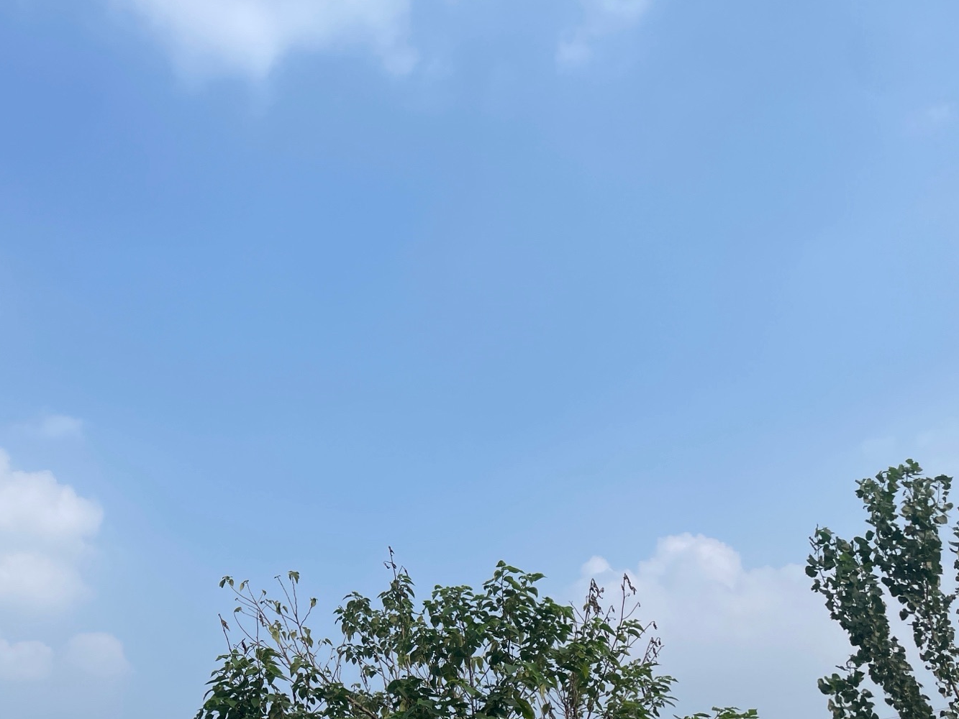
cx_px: 332
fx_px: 1081
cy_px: 472
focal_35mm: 39
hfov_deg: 47.2
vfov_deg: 36.5
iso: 32
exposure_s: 1/4464
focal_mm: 4.2
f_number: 1.6
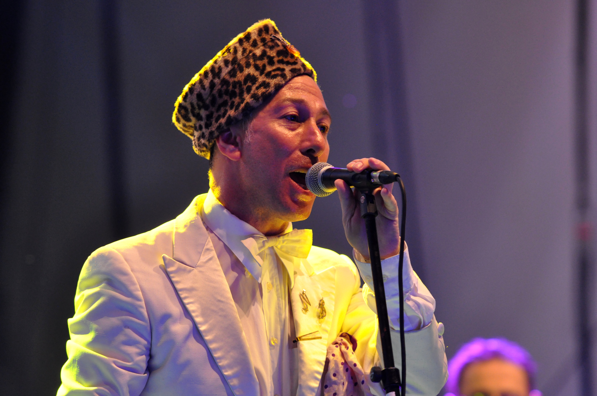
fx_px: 3851
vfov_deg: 5.9
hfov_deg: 8.9
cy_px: 198
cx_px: 298
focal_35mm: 232
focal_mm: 155
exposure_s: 1/125
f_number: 2.8
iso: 1250
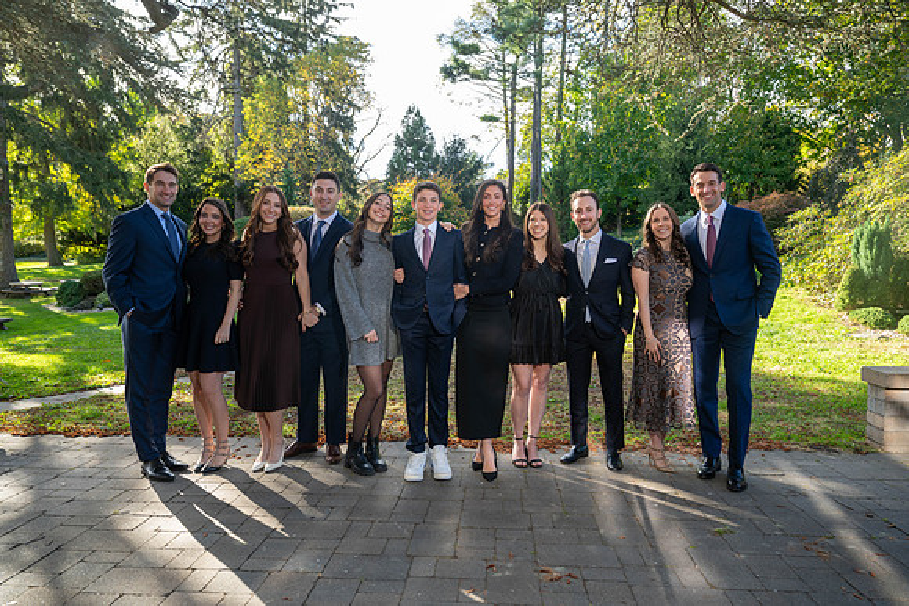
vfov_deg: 53.2
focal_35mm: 24
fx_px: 606
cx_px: 454
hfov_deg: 73.7
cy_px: 303
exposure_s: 1/200
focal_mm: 24
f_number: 4.5
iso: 320
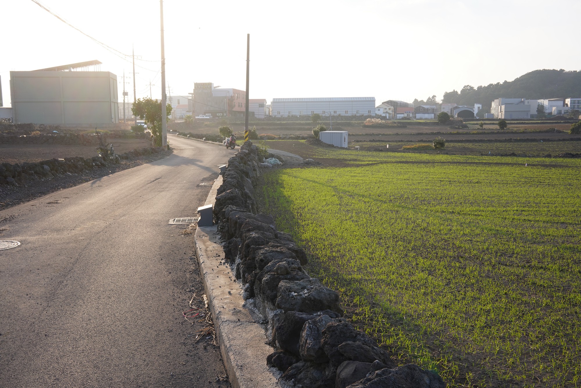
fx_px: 565
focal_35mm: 35
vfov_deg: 37.9
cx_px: 290
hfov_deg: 54.4
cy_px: 194
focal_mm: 35
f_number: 13
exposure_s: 1/100
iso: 400
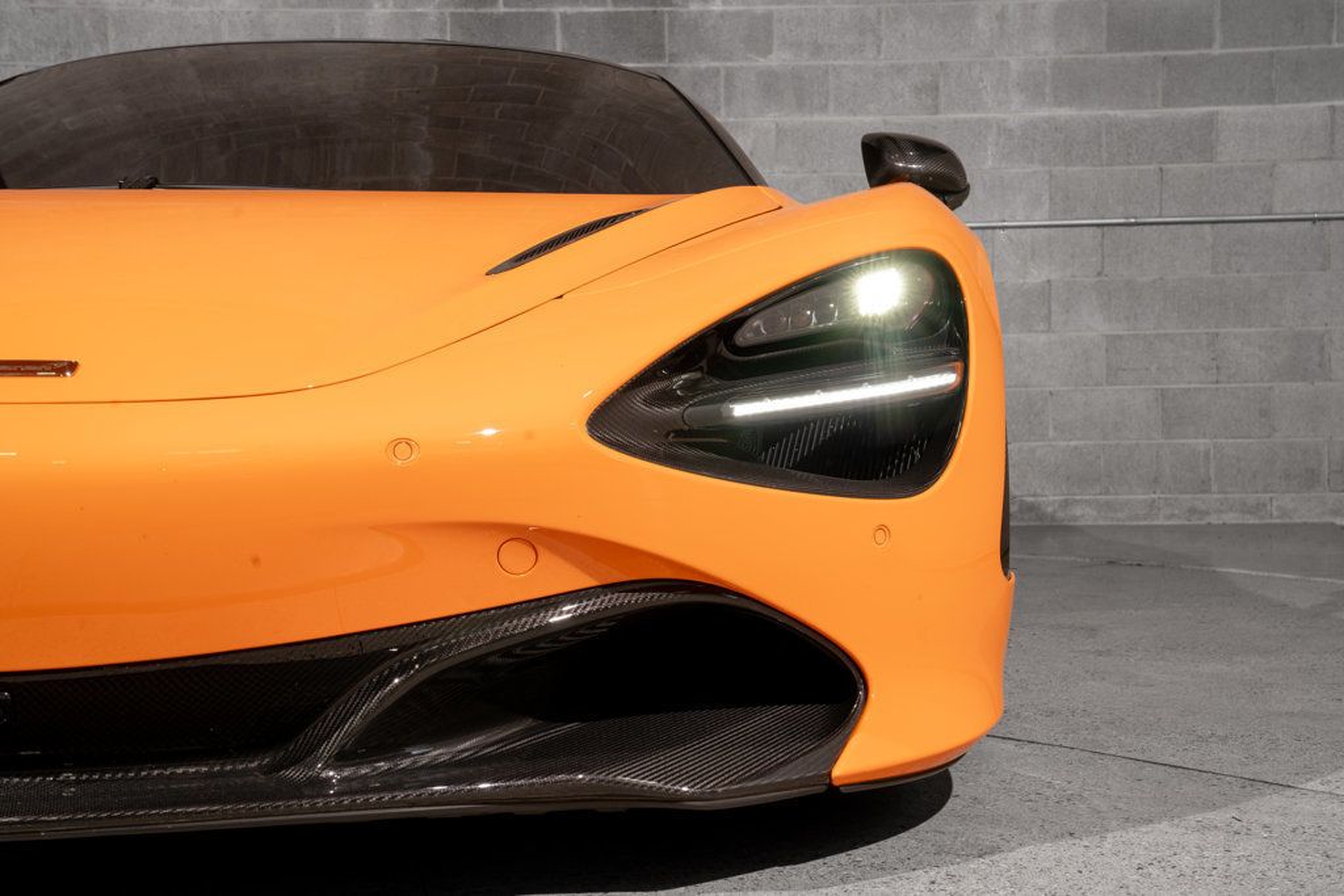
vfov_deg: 27.5
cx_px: 672
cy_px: 448
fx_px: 1829
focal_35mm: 49
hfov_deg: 40.3
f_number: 11
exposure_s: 1/50
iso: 320
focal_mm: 49
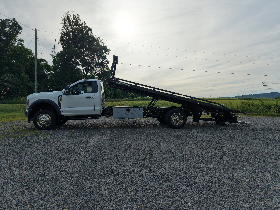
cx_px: 140
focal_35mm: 24
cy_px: 105
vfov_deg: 56.8
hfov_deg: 71.6
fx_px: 194
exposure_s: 1/8000
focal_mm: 8.67
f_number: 1.8
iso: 310
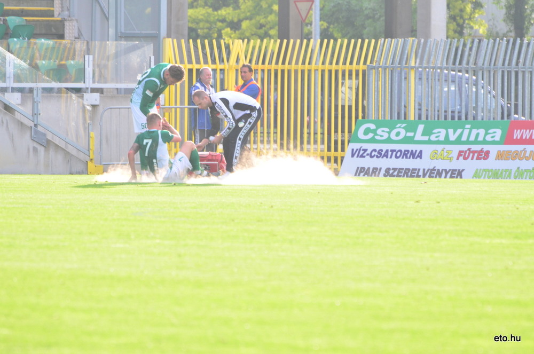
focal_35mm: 450
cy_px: 177
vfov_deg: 3.0
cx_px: 267
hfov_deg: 4.6
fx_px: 6663
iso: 500
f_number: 6.3
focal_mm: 300
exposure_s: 1/250
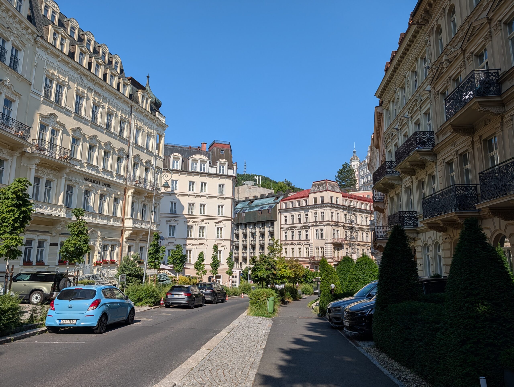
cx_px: 257
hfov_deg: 71.5
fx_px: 357
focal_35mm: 24
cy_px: 194
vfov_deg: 56.9
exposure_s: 1/1835
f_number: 1.68
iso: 20
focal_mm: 6.9
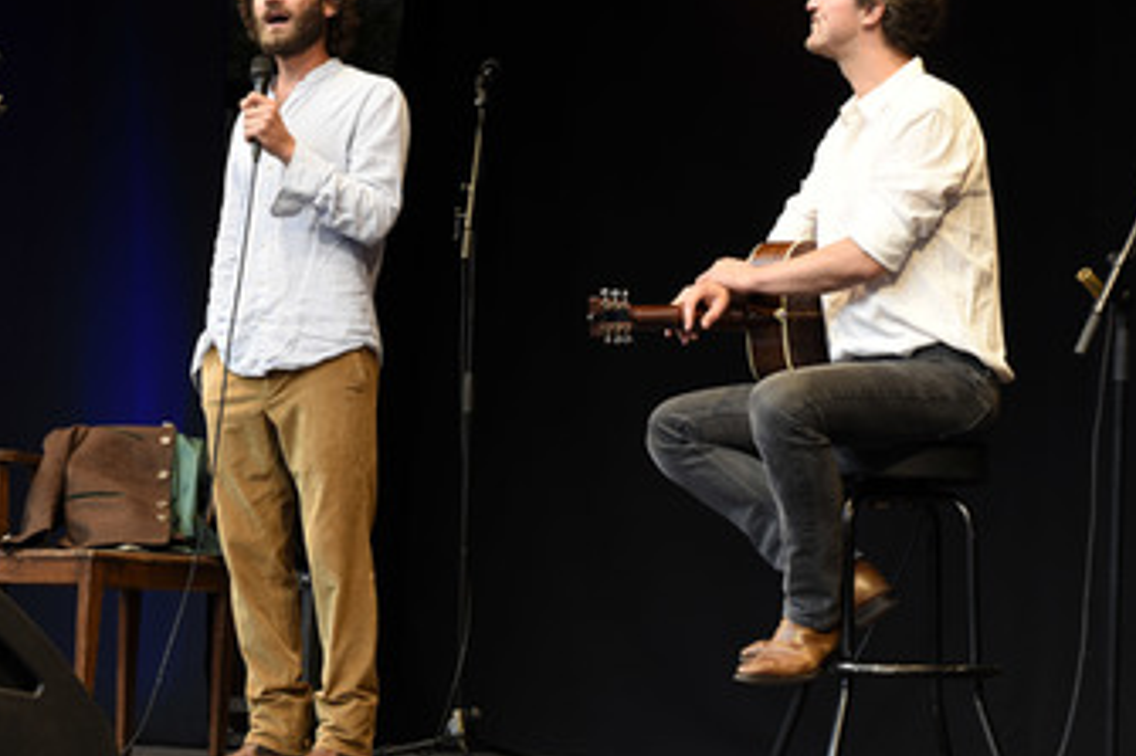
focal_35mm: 148
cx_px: 483
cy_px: 346
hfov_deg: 13.9
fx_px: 4668
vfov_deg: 9.3
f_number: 6.3
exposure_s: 1/80
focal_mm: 110
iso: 500
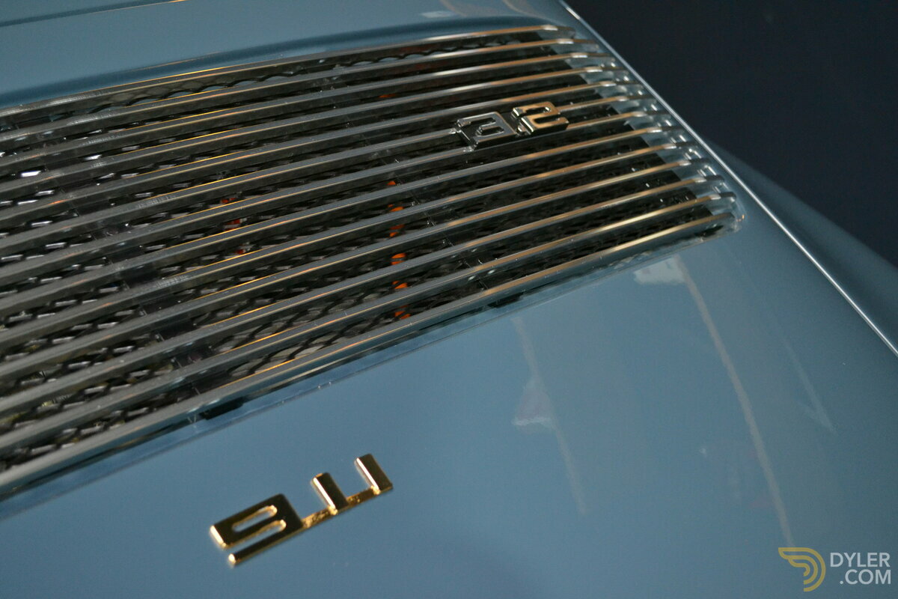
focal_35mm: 48
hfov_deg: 41.1
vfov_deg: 28.1
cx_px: 449
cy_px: 300
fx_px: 1197
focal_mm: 32
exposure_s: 1/60
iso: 2000
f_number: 4.8
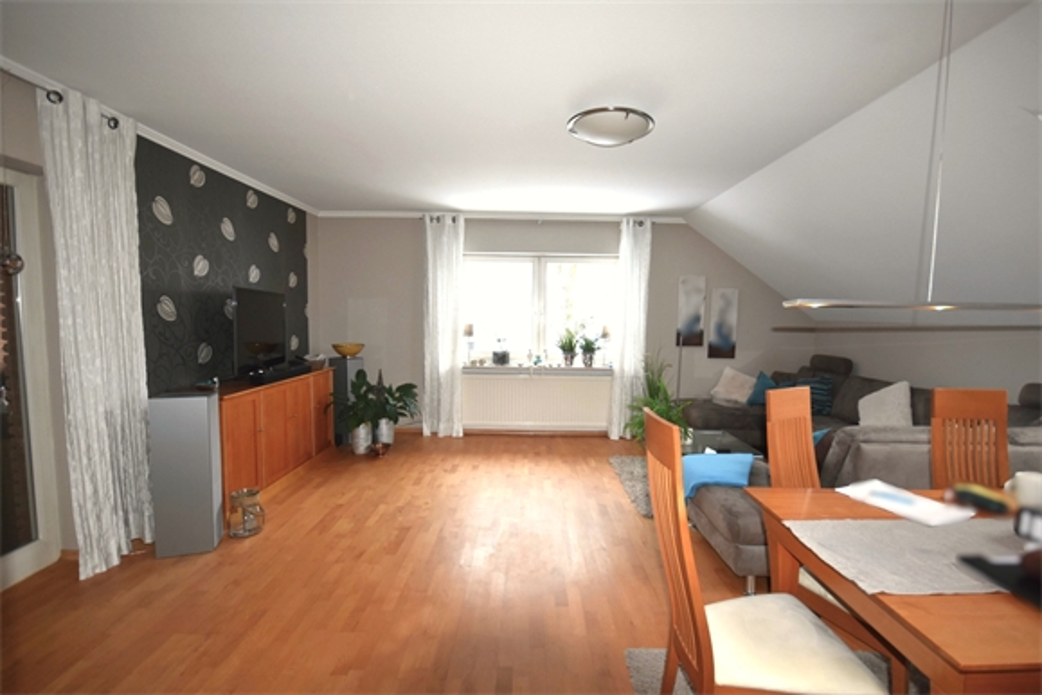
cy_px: 348
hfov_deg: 100.4
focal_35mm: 15
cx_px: 521
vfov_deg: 77.3
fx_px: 434
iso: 560
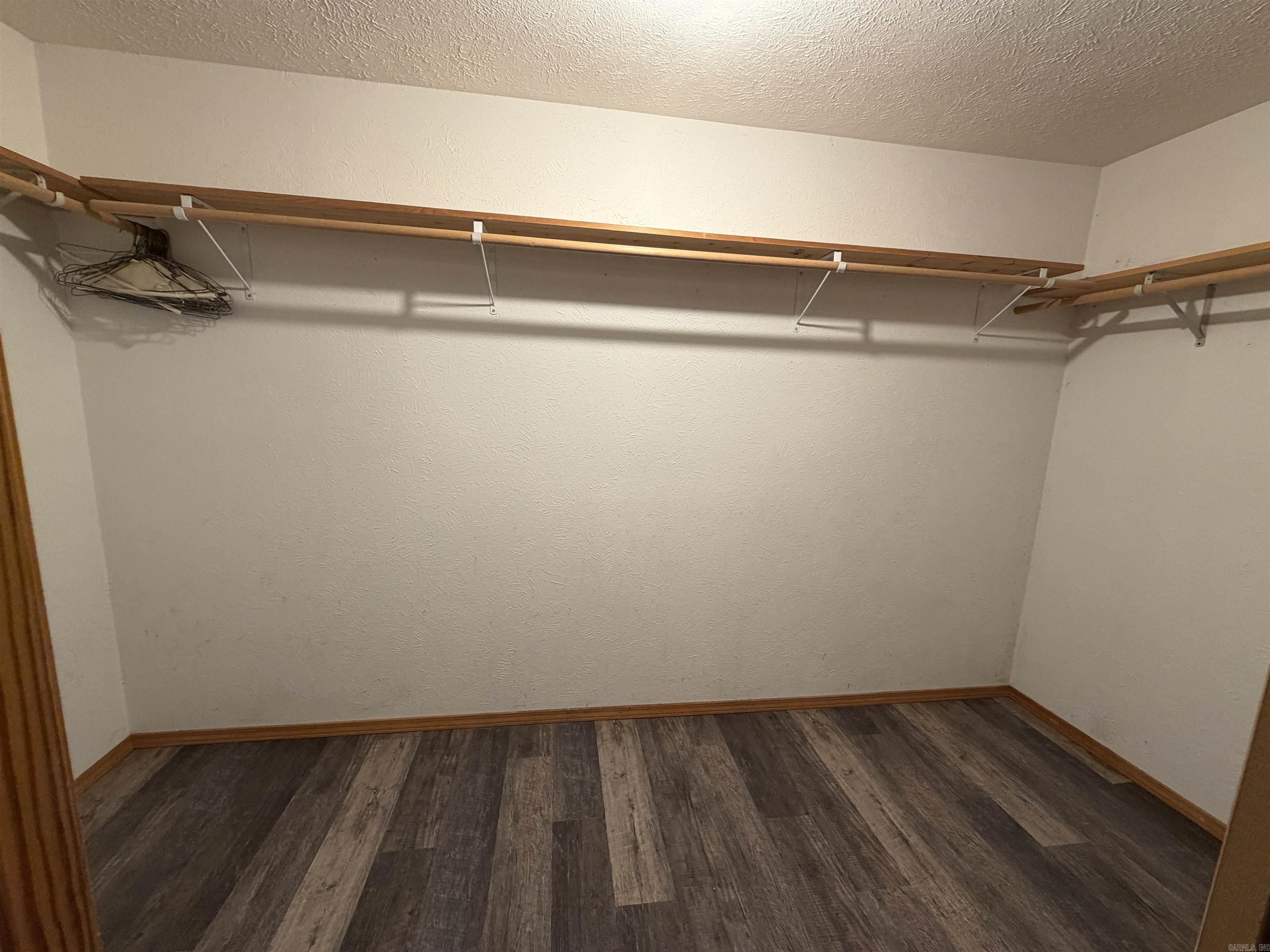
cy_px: 476
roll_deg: -1.4
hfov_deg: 102.1
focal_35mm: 14
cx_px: 635
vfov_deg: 85.7
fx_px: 514
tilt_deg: -9.3
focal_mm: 2.22
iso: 200
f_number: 2.2
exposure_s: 1/60
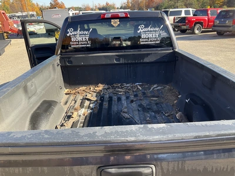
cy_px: 88
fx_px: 197
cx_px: 118
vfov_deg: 48.2
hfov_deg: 61.7
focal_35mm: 29
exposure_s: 1/237
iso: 25
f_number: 1.8
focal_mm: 3
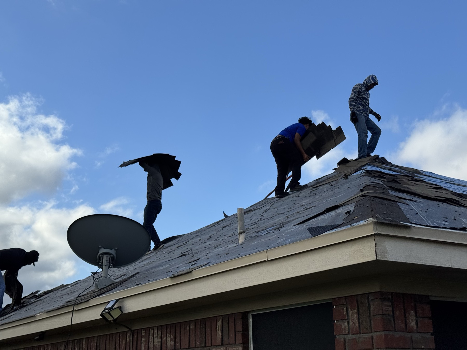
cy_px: 175
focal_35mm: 48
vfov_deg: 30.3
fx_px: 648
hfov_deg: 39.7
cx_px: 234
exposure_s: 1/4608
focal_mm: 6.76
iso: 64
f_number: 1.78
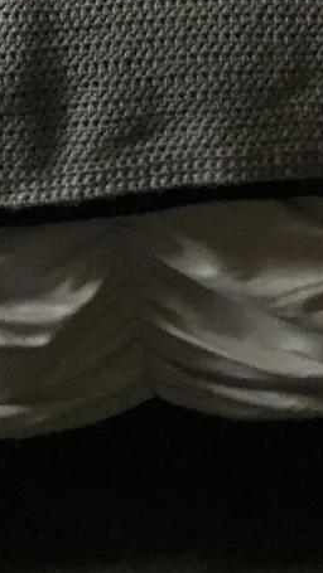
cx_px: 154
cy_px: -630
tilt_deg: -11.7
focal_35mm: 134
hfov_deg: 9.1
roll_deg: +1.8
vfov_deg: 13.4
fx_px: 2040
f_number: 1.8
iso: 40
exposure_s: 1/15
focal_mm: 3.99
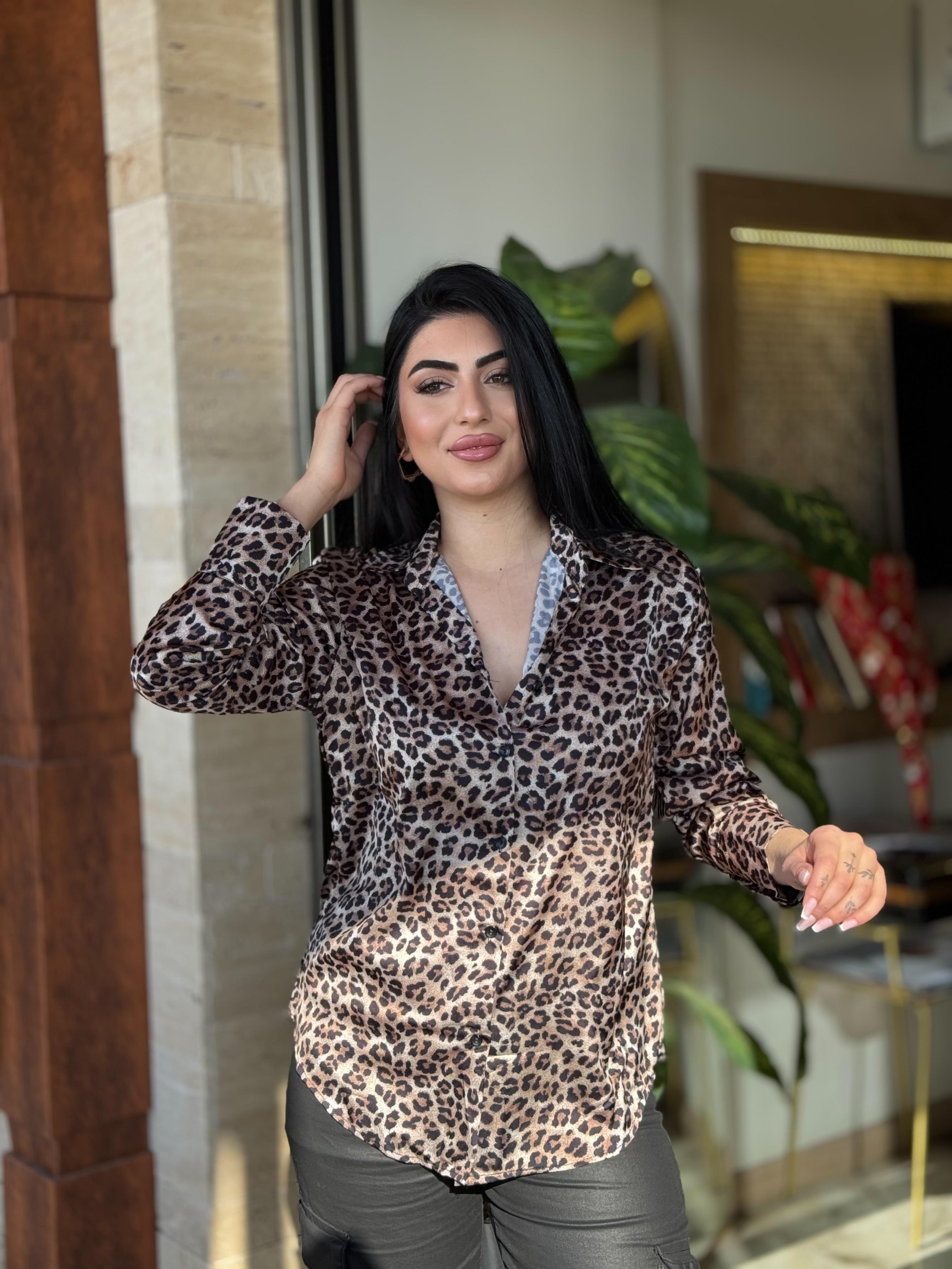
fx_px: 1760
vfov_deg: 39.7
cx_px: 476
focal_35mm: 48
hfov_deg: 30.3
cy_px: 634
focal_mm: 6.76
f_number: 1.78
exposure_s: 1/283
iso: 64
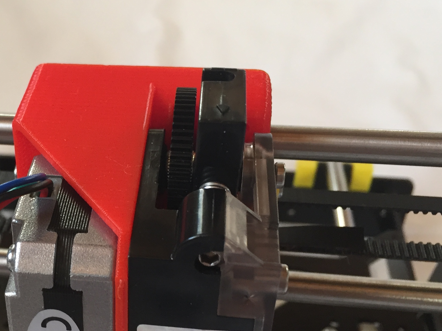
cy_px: 230
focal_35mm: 57
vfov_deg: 25.5
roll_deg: +3.8
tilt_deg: -37.8
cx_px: 55
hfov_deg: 32.3
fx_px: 728
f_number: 2.2
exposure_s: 1/33
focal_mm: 4.15
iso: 100
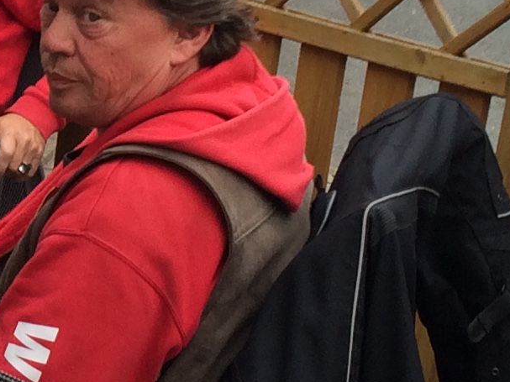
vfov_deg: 9.5
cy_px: 22
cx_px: -413
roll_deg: -1.6
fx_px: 2298
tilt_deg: -13.3
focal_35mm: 156
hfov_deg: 11.7
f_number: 2.2
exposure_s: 1/131
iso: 32
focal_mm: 4.15
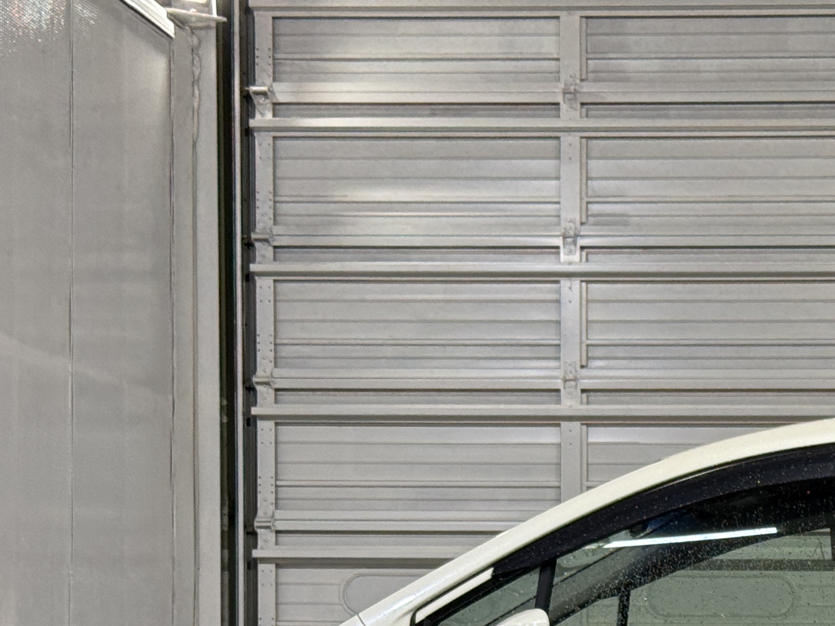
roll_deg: -0.3
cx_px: 881
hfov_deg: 15.6
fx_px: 2967
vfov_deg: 11.8
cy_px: 750
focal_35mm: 123
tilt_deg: +0.1
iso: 64
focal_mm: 6.76
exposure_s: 1/60
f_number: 1.78
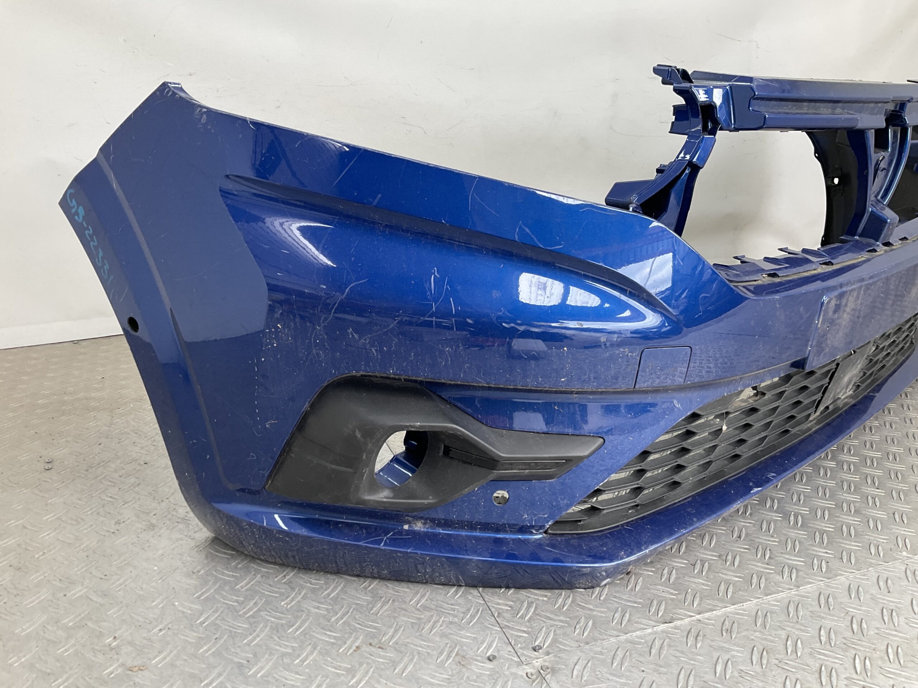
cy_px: 344
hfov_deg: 61.7
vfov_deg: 48.2
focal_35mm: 29
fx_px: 769
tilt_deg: -20.7
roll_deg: -2.5
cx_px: 459
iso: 25
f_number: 1.8
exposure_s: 1/120
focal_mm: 3
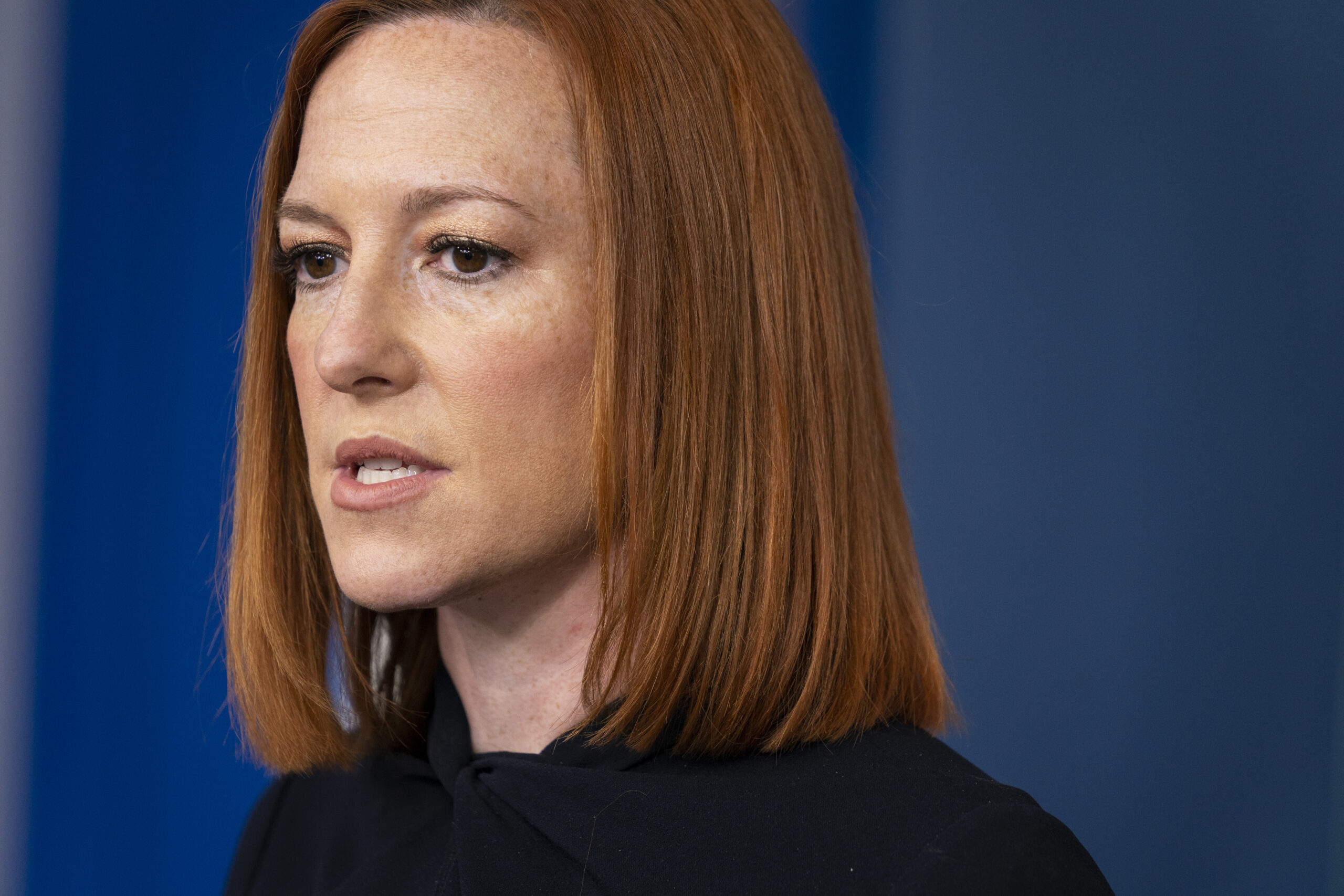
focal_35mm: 280
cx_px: 672
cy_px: 448
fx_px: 10453
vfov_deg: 4.9
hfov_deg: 7.4
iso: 1250
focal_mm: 280
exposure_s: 1/320
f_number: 4
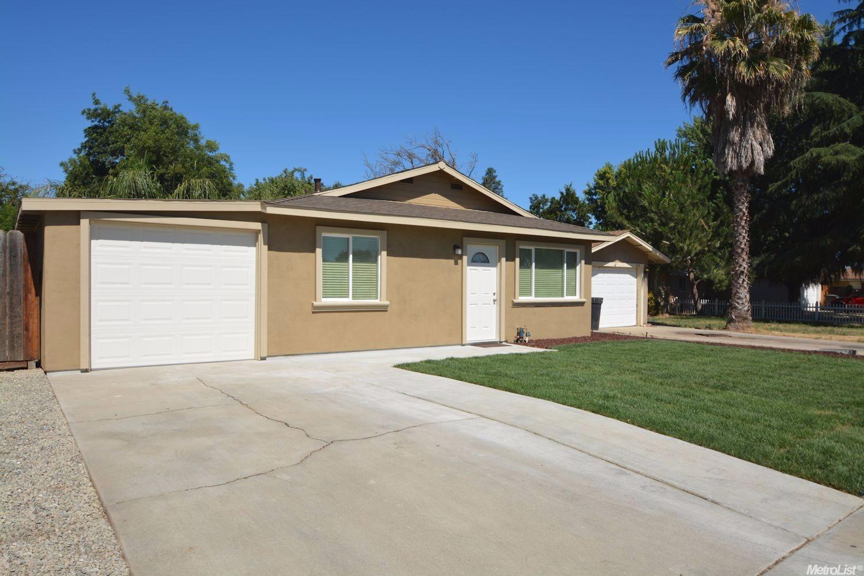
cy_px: 288
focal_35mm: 24
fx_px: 576
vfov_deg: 53.1
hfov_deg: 73.7
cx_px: 432
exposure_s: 1/200
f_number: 13
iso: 100
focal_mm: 16
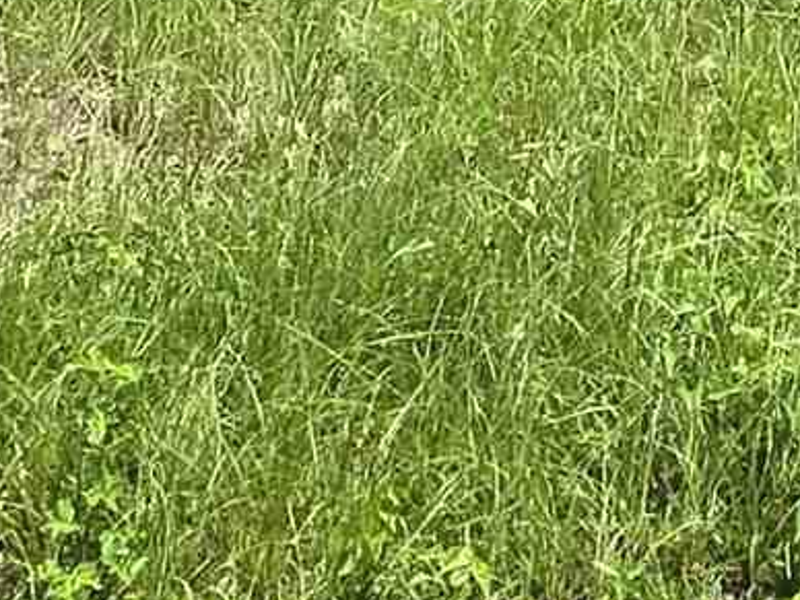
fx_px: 2380
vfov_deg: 10.4
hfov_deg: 18.2
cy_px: -1186
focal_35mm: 103
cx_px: 940
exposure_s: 1/1154
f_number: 1.9
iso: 40
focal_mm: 2.2
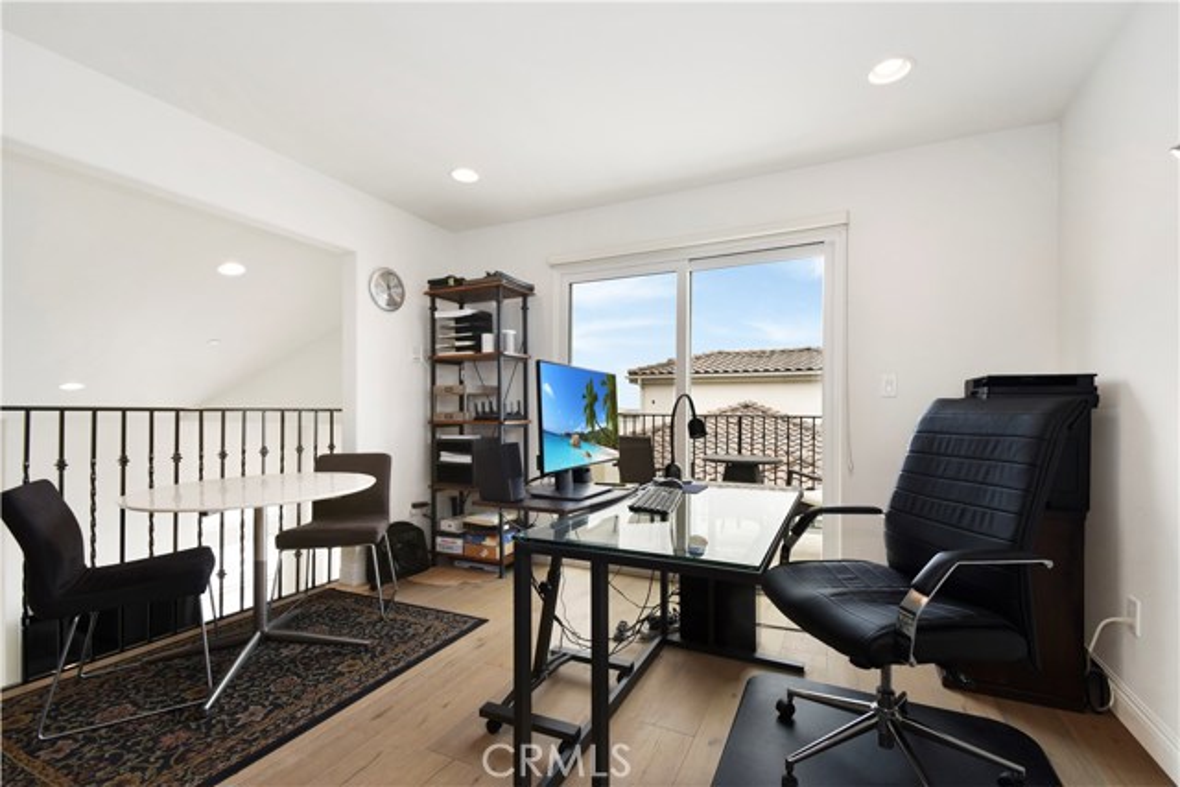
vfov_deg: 77.4
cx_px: 590
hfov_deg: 100.4
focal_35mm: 15
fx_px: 492
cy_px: 394
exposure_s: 1/250
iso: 320
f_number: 11
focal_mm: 10
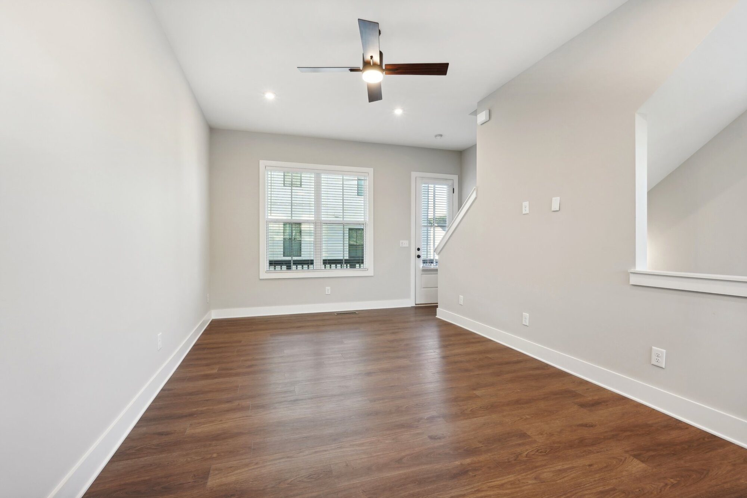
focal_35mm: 16
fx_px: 332
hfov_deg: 96.7
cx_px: 374
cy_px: 249
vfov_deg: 73.7
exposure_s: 1/8
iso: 400
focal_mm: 16
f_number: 8
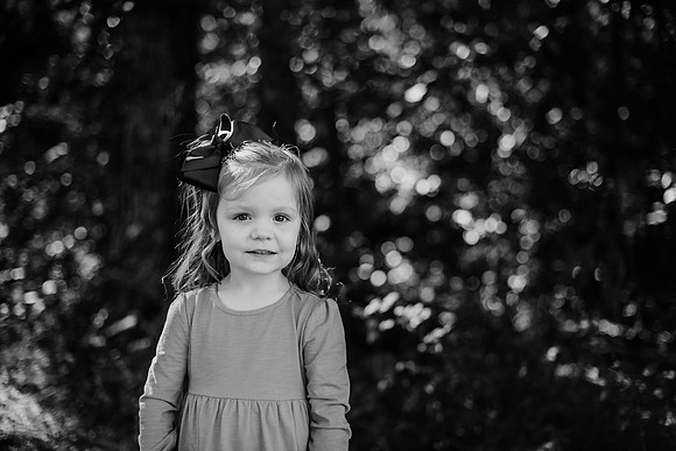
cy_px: 226
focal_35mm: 50
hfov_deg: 39.6
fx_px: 939
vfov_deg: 27.0
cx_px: 338
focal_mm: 50
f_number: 2
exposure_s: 1/1000
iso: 200
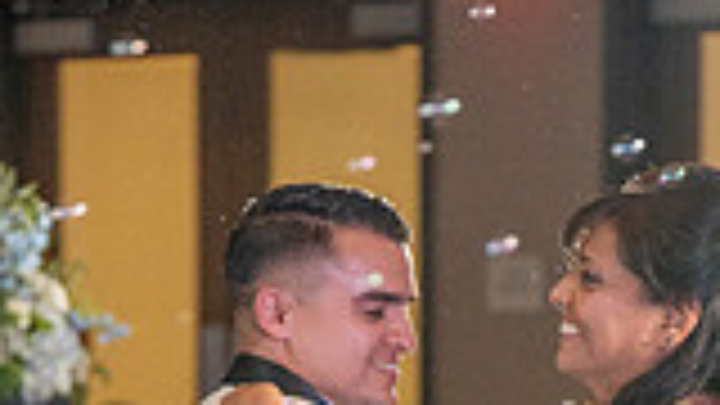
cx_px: 315
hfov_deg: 8.1
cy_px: 668
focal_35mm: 266
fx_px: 5078
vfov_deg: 4.5
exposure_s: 1/200
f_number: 2.8
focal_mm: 70
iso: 1600
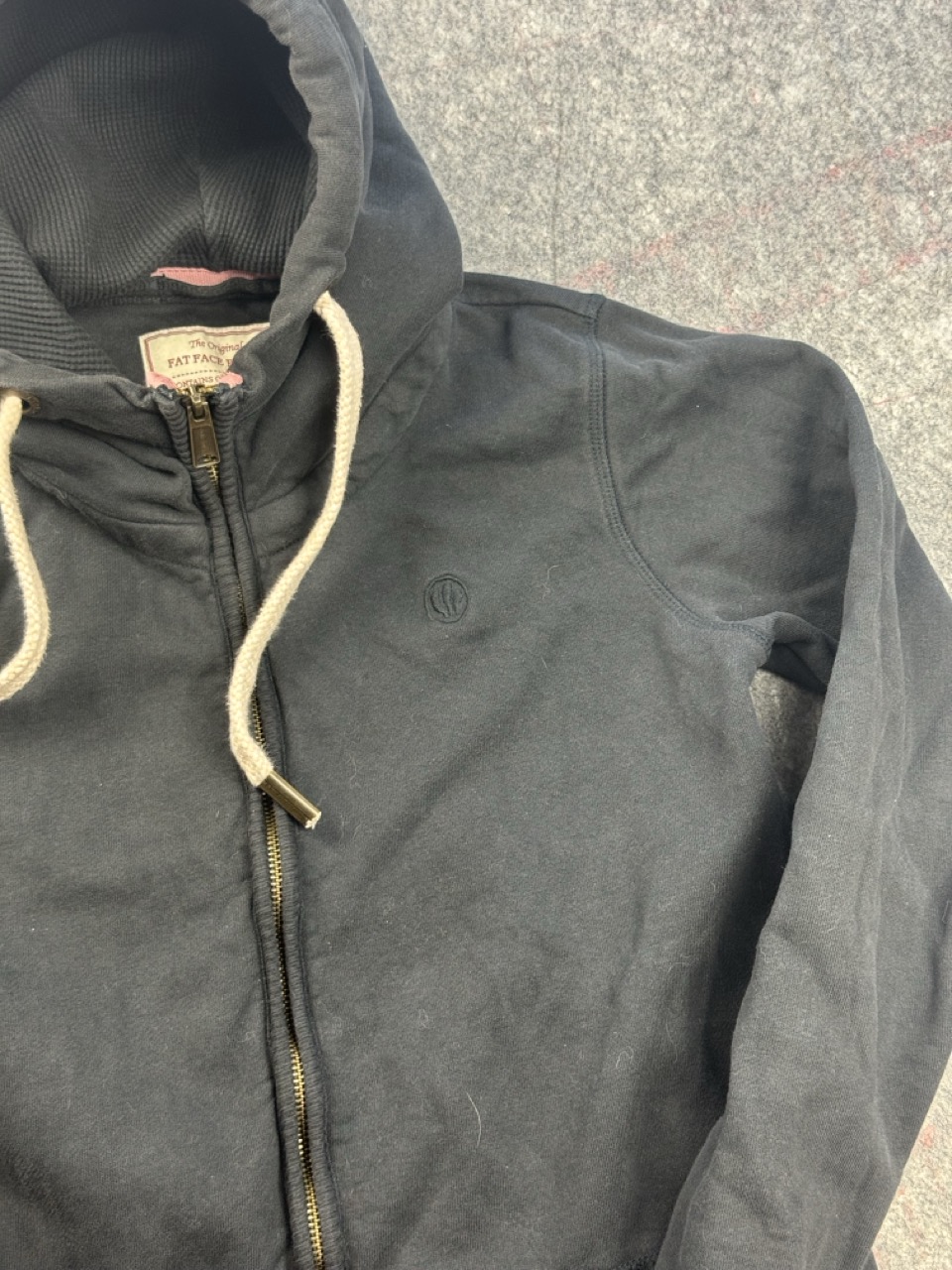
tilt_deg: -50.9
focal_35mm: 48
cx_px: 476
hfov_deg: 30.3
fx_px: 1760
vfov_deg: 39.7
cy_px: 635
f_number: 1.78
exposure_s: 1/50
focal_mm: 6.76
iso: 160
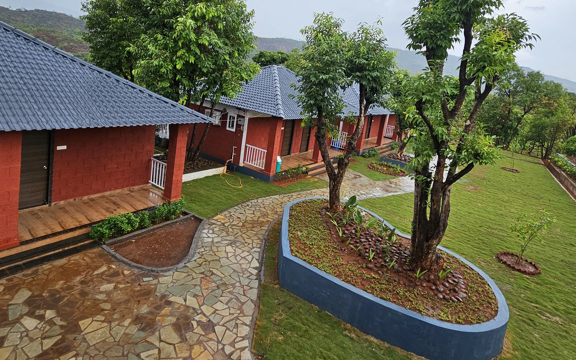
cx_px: 299
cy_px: 130
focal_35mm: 20
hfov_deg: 85.0
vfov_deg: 58.7
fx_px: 314
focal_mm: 2.2
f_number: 2.2
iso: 50
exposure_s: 1/358
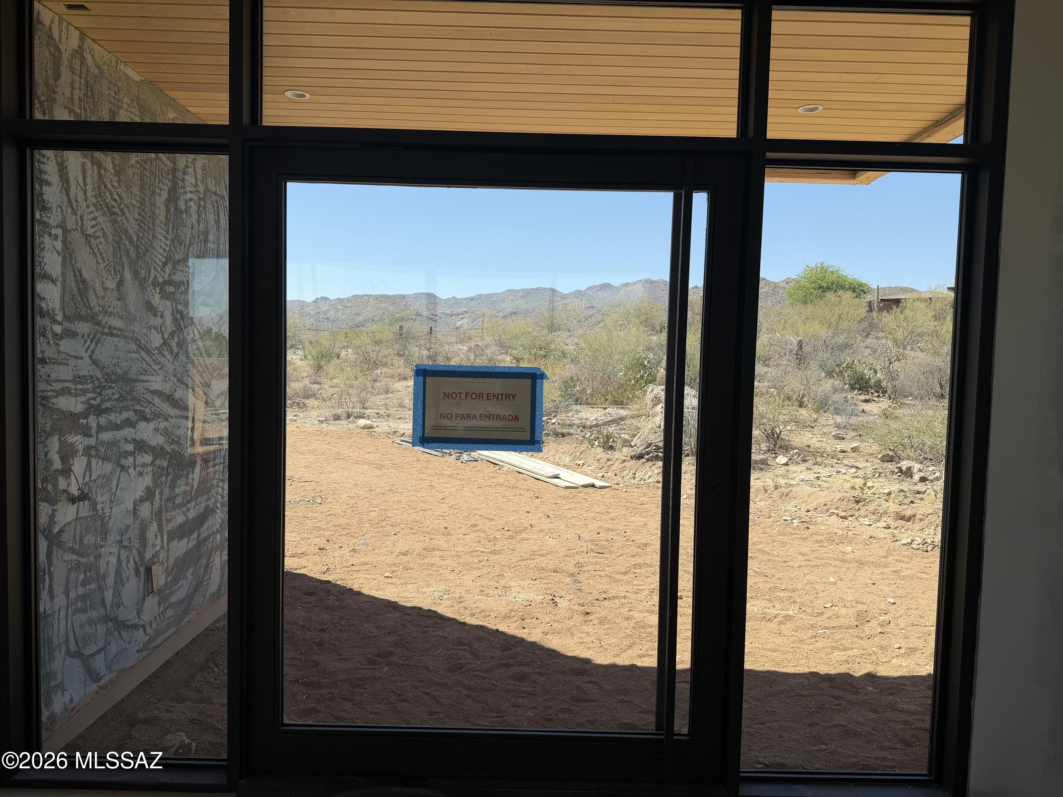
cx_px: 532
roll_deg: -1.1
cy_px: 398
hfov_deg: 71.6
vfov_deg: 56.8
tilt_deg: -3.5
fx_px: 737
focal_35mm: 24
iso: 80
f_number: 1.78
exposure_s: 1/2611
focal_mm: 6.76
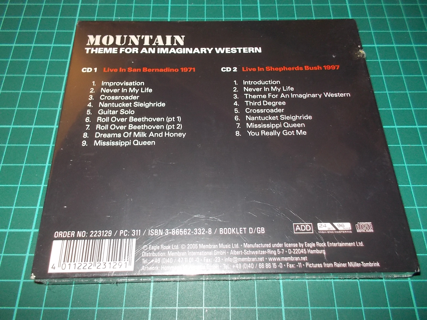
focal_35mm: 29
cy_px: 160
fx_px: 358
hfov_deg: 61.7
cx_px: 214
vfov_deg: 48.2
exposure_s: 1/30
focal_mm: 4.1
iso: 200
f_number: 3.3
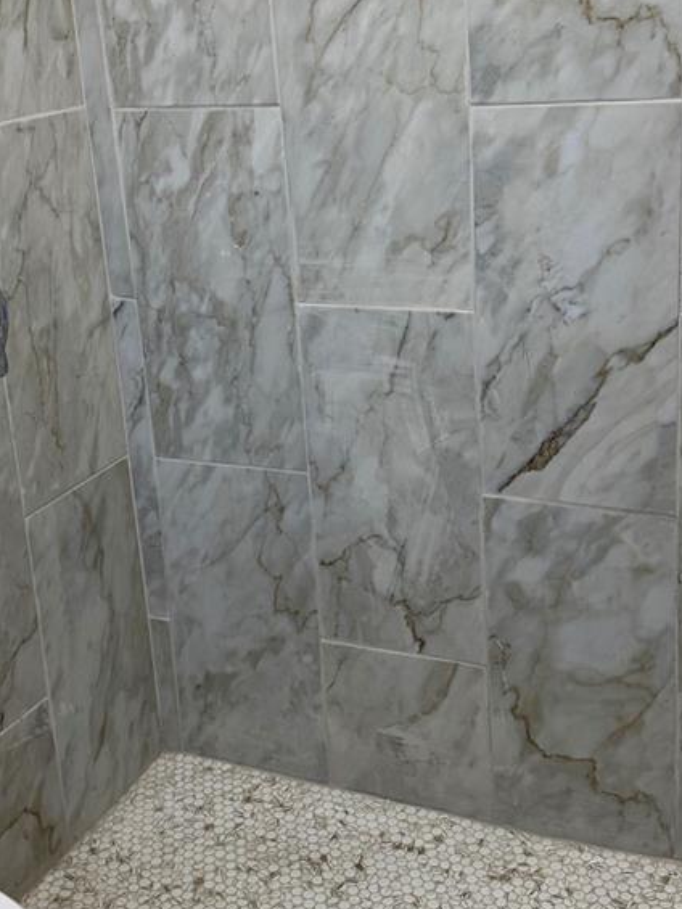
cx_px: 335
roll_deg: +3.8
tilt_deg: -18.9
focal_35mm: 51
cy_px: 417
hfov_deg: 28.6
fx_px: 1339
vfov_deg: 37.5
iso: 125
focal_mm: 6.76
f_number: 1.78
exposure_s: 1/120
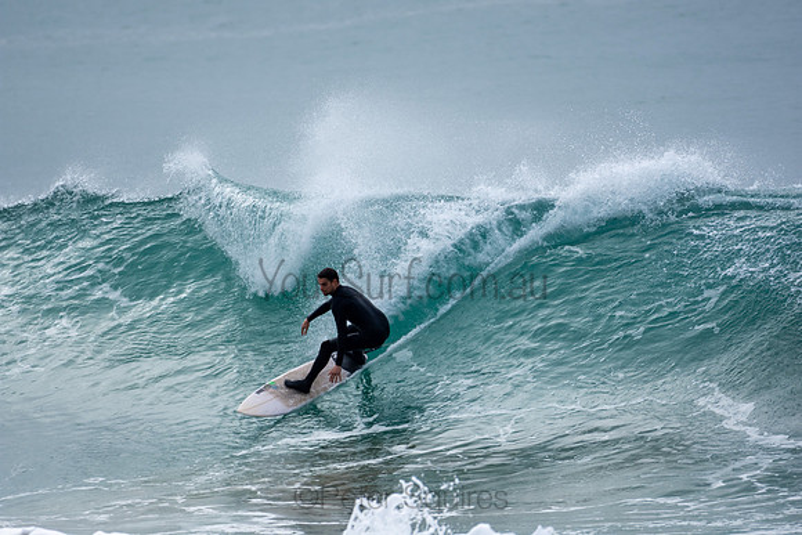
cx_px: 401
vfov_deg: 1.8
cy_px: 268
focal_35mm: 750
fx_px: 16711
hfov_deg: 2.7
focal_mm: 500
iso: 160
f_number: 5.6
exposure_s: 1/800
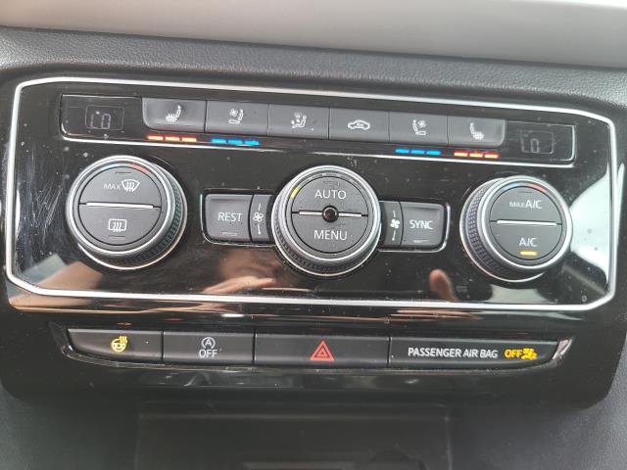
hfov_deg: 67.3
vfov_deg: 53.1
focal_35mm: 26
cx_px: 314
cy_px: 235
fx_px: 471
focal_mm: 5.4
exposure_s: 1/120
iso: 200
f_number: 1.8
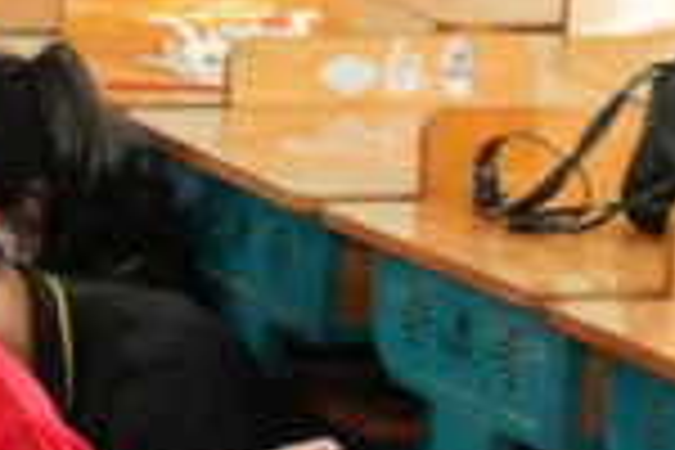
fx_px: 4331
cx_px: -1163
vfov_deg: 5.9
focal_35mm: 231
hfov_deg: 8.0
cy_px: 644
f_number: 4
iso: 1000
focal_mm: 28
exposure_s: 1/100
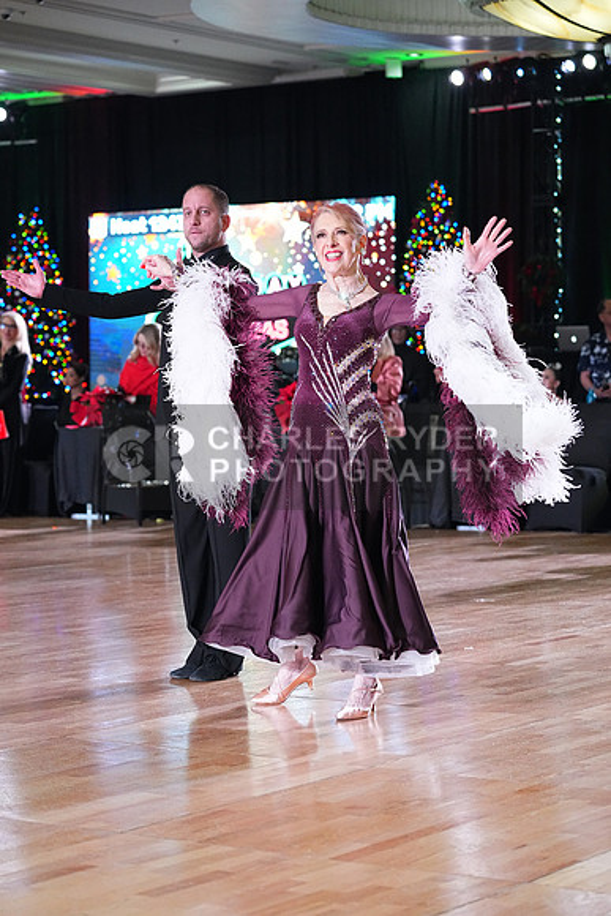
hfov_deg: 15.7
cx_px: 306
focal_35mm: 87
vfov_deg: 23.4
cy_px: 458
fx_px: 2213
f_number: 4
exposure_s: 1/400
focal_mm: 87
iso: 6400
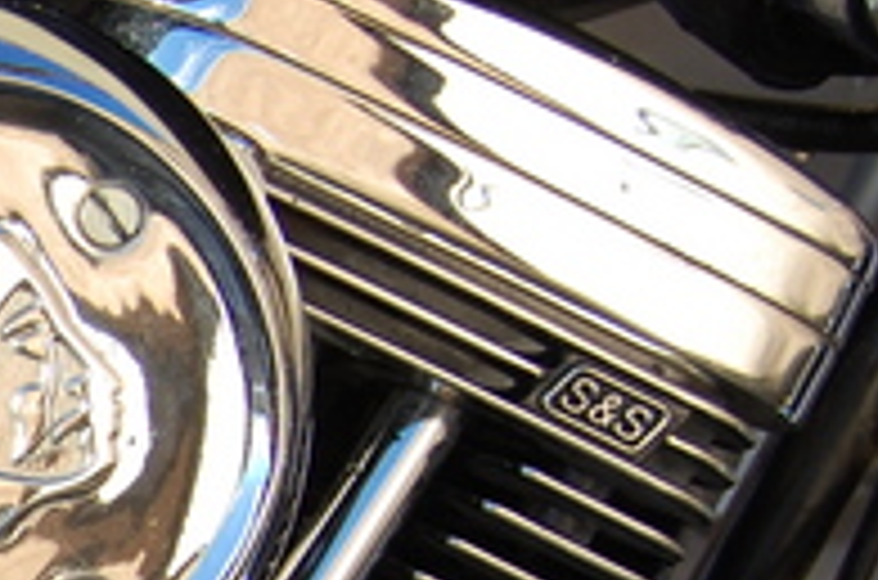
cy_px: 836
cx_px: -756
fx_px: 3601
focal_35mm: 148
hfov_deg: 12.6
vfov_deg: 9.0
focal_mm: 24
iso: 200
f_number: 6.3
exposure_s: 1/160
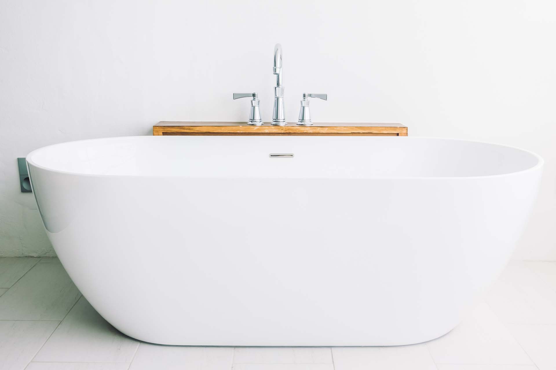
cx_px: 278
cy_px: 185
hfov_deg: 43.6
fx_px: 695
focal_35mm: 45
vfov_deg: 29.9
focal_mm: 16.39
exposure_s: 1/60
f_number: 8
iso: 125
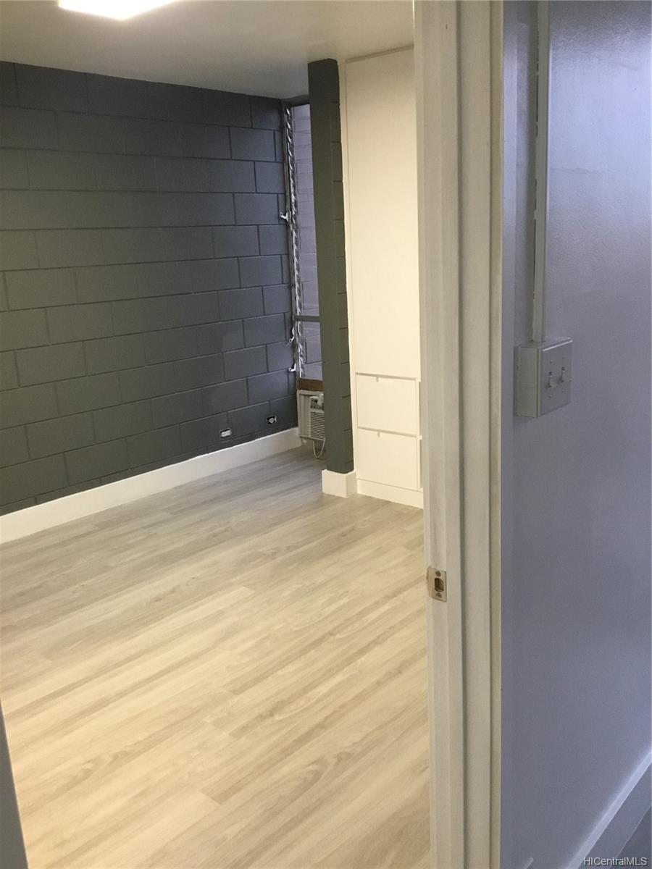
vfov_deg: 58.4
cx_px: 326
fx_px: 779
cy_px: 434
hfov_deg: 45.4
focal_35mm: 31
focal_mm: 3.3
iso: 160
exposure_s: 1/30
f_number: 2.4
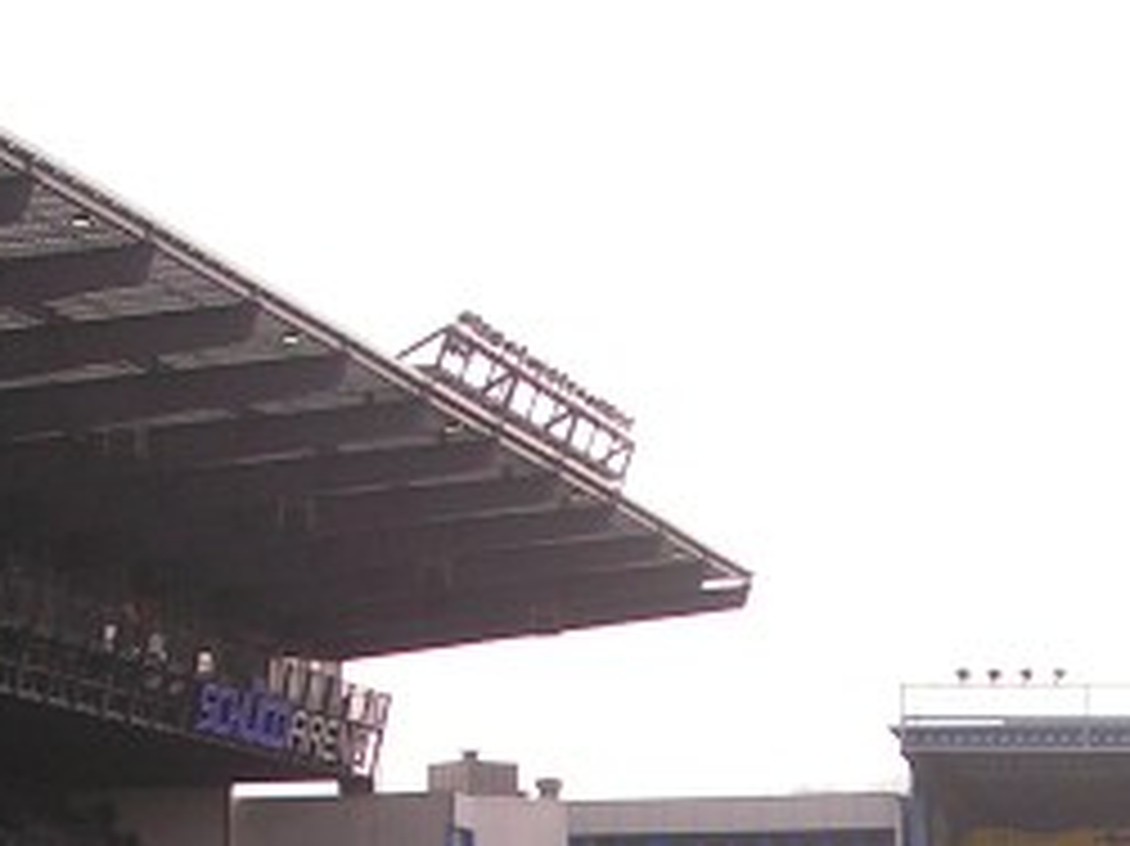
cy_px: 1233
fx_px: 3948
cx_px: 914
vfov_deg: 11.8
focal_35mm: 121
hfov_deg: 16.2
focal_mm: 5.8
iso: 50
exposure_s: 1/200
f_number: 5.6
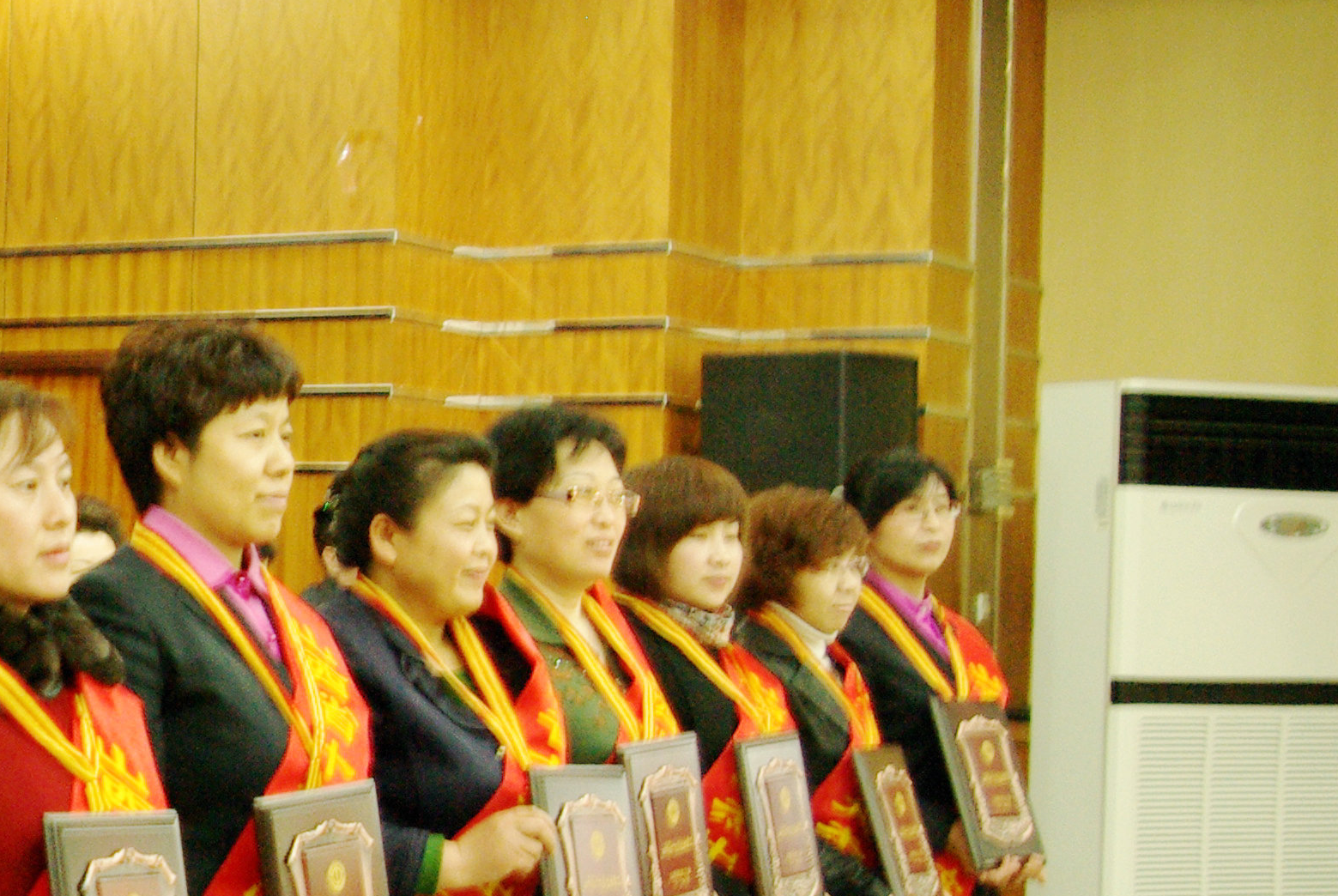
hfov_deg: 23.6
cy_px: 572
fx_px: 2912
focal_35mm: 78
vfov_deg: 17.5
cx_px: -263
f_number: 4
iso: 800
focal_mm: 21
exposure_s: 1/13
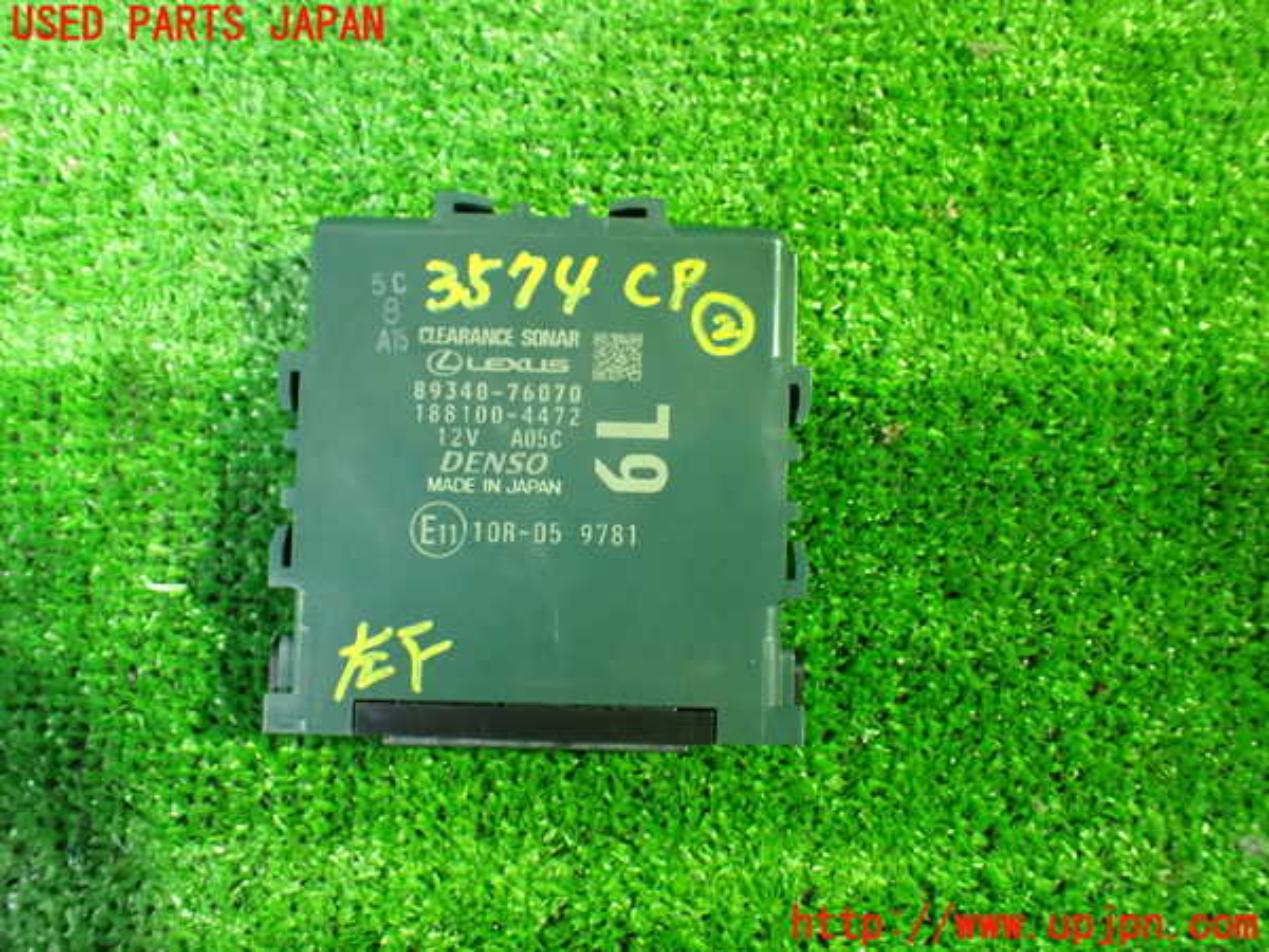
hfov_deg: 60.0
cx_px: 634
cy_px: 476
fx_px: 1100
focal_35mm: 30
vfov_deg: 46.8
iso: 1250
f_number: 2.3
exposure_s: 1/30
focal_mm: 5.4
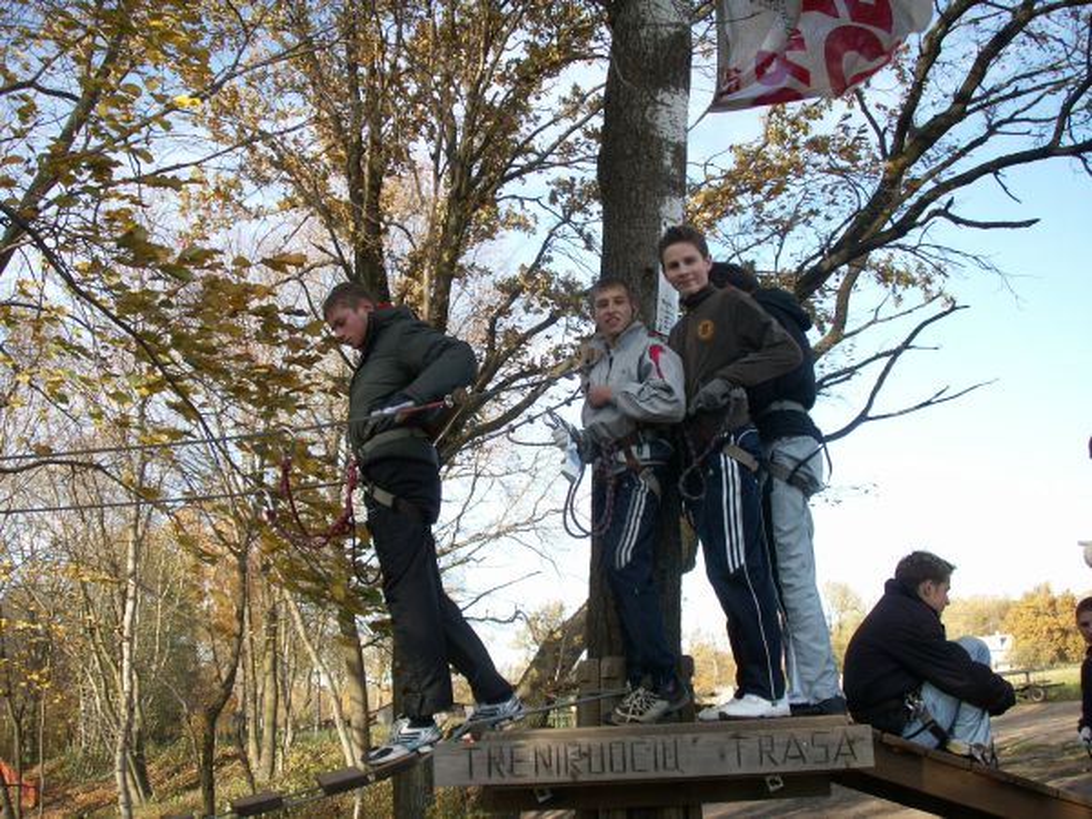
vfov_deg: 38.7
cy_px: 410
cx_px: 546
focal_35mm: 37
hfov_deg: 50.1
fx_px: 1167
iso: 50
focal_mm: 7.7
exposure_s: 1/200
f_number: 3.5
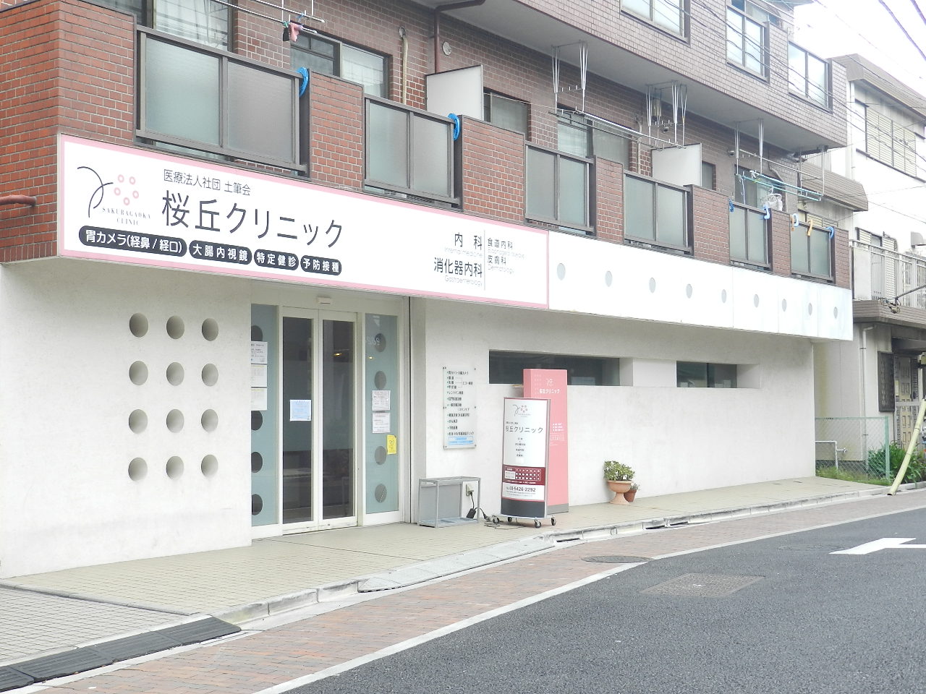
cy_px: 347
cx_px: 463
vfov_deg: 31.5
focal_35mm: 46
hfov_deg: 41.2
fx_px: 1231
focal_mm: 8.1
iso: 160
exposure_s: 1/50
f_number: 4.2
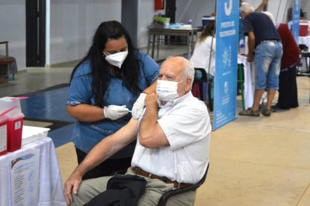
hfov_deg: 24.6
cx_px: 155
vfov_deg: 16.5
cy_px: 103
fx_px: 710
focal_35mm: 82
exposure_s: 1/60
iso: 3200
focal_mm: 55
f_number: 5.6
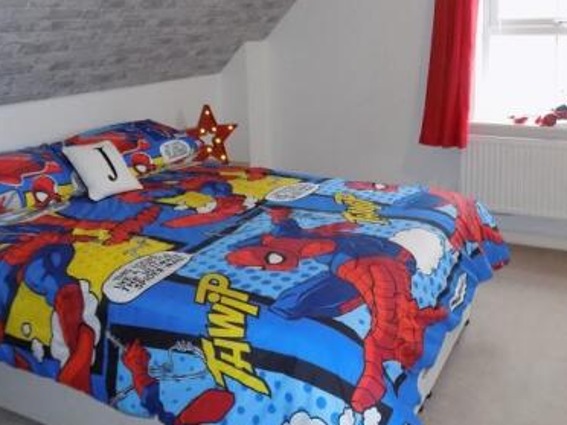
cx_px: 313
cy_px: 110
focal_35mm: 36
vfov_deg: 38.7
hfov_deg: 51.3
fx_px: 590
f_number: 3.1
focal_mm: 4
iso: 360
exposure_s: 1/30
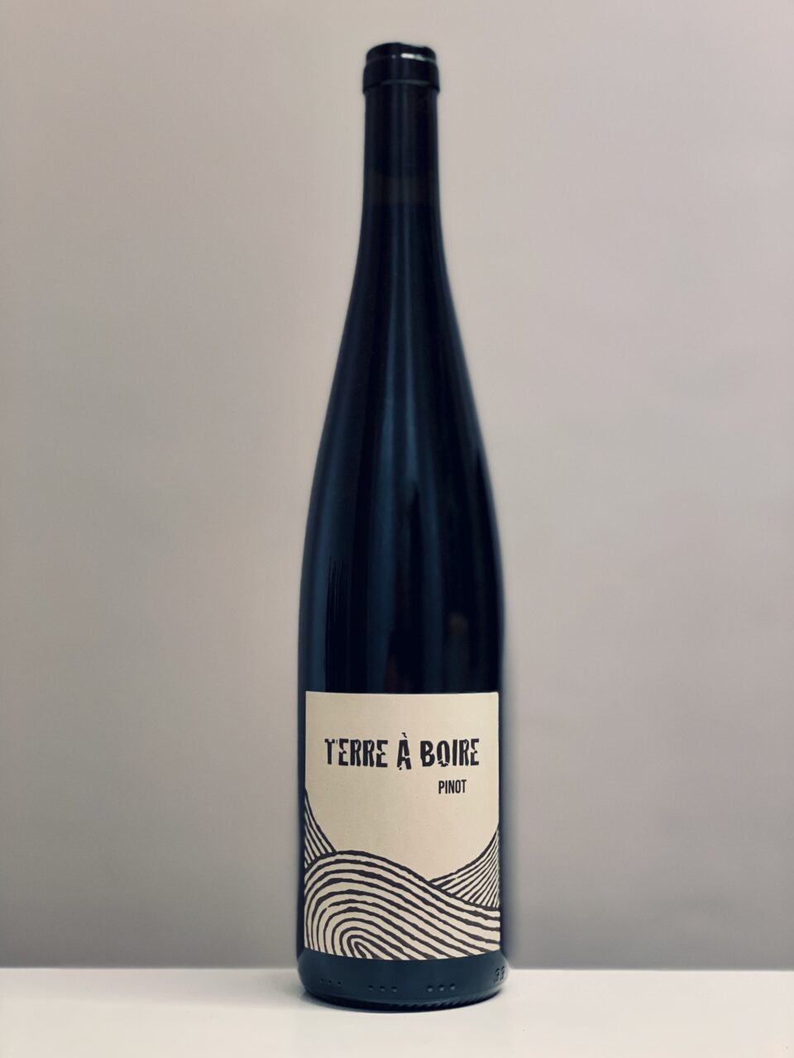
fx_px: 1590
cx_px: 397
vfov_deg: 36.8
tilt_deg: +3.4
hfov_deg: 28.0
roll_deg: +0.9
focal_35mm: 52
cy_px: 529
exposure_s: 1/100
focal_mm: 6
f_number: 2
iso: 250
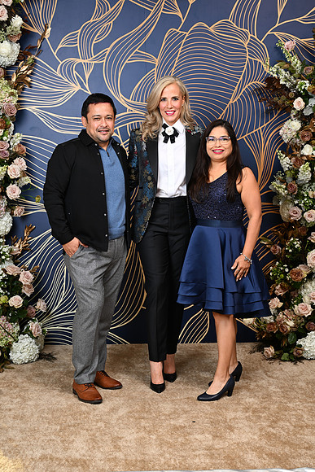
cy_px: 236
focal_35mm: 53
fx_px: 695
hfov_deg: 25.5
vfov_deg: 37.5
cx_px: 158
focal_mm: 53
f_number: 5.6
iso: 125
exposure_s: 1/125
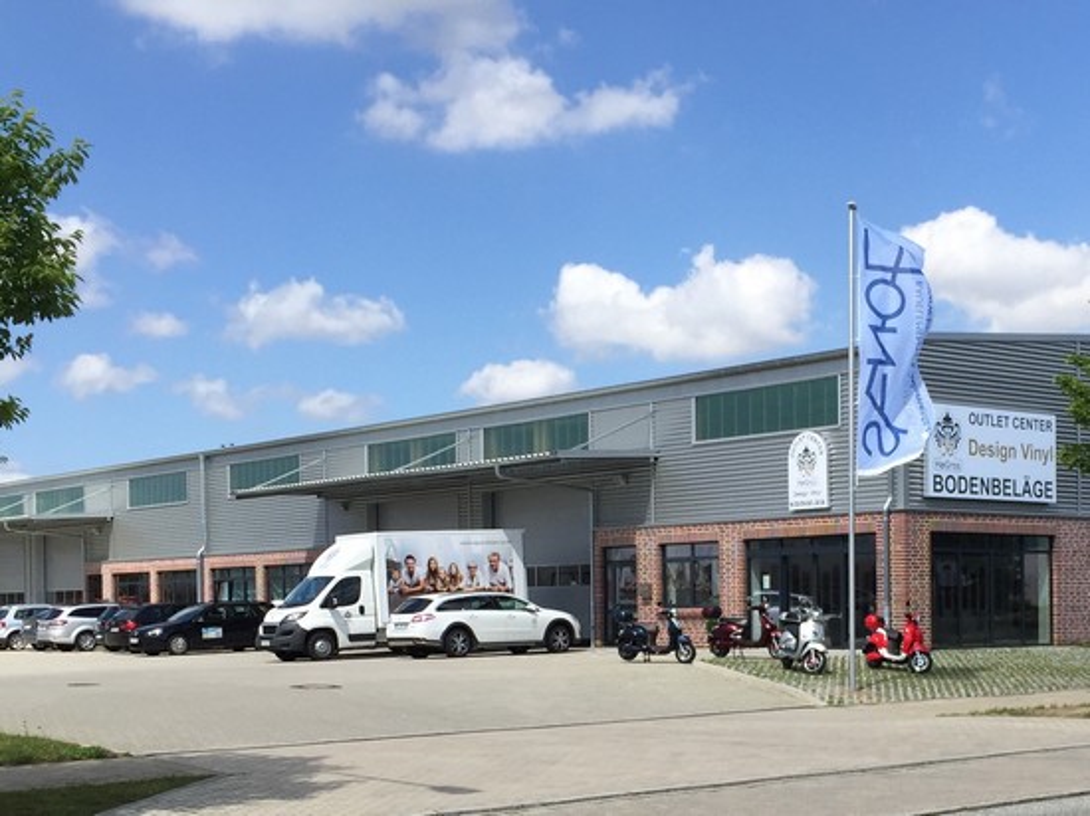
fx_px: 913
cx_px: 545
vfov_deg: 48.2
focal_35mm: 29
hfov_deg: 61.7
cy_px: 408
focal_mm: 4.15
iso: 32
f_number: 2.2
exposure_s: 1/2083
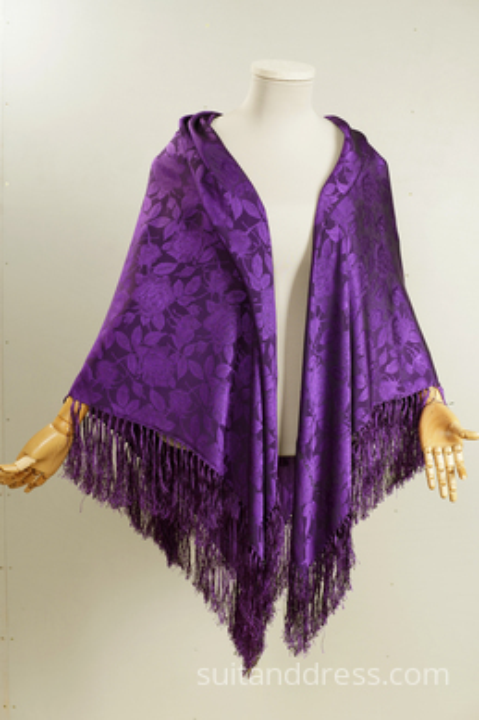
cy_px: 360
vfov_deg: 41.1
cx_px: 240
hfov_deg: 28.1
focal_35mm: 48
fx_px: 959
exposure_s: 1/20
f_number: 5.6
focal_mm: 32
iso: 320
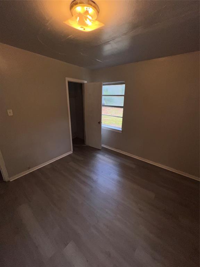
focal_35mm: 13
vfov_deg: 106.2
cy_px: 134
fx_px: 100
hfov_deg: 89.9
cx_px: 100
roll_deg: -1.4
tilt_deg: -19.1
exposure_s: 1/125
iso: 25
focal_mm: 1.57
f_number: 1.8
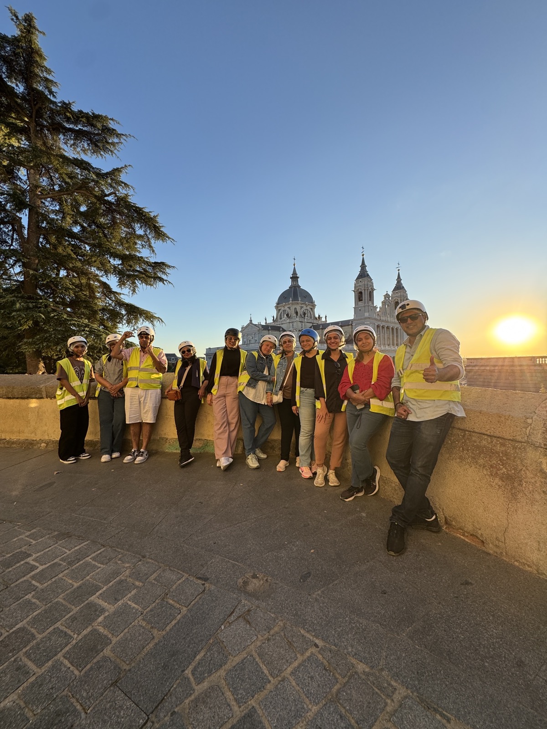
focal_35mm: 14
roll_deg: +2.6
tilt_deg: +1.8
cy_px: 364
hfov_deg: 85.7
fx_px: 295
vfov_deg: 102.1
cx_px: 274
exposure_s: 1/515
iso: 40
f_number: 2.2
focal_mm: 2.22
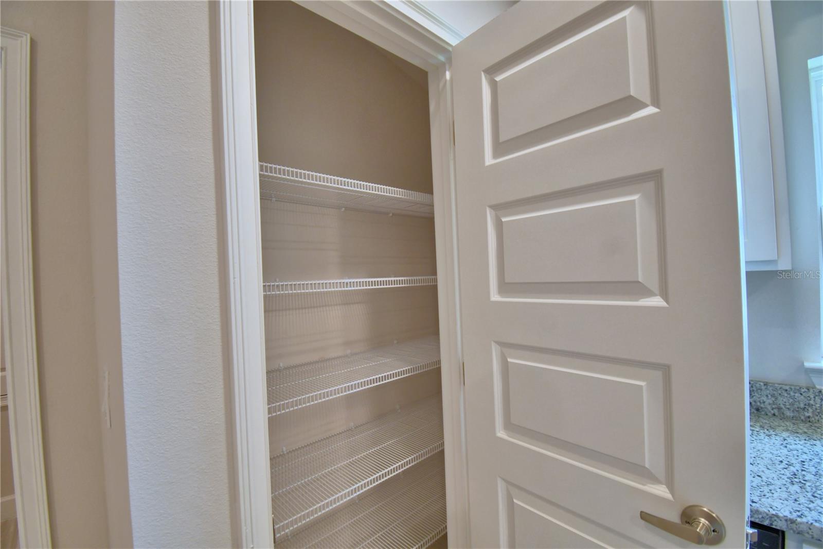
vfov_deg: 77.3
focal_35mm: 15
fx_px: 343
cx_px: 412
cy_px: 274
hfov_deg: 100.4
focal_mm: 10
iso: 400
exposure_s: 1/50
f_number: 4.5
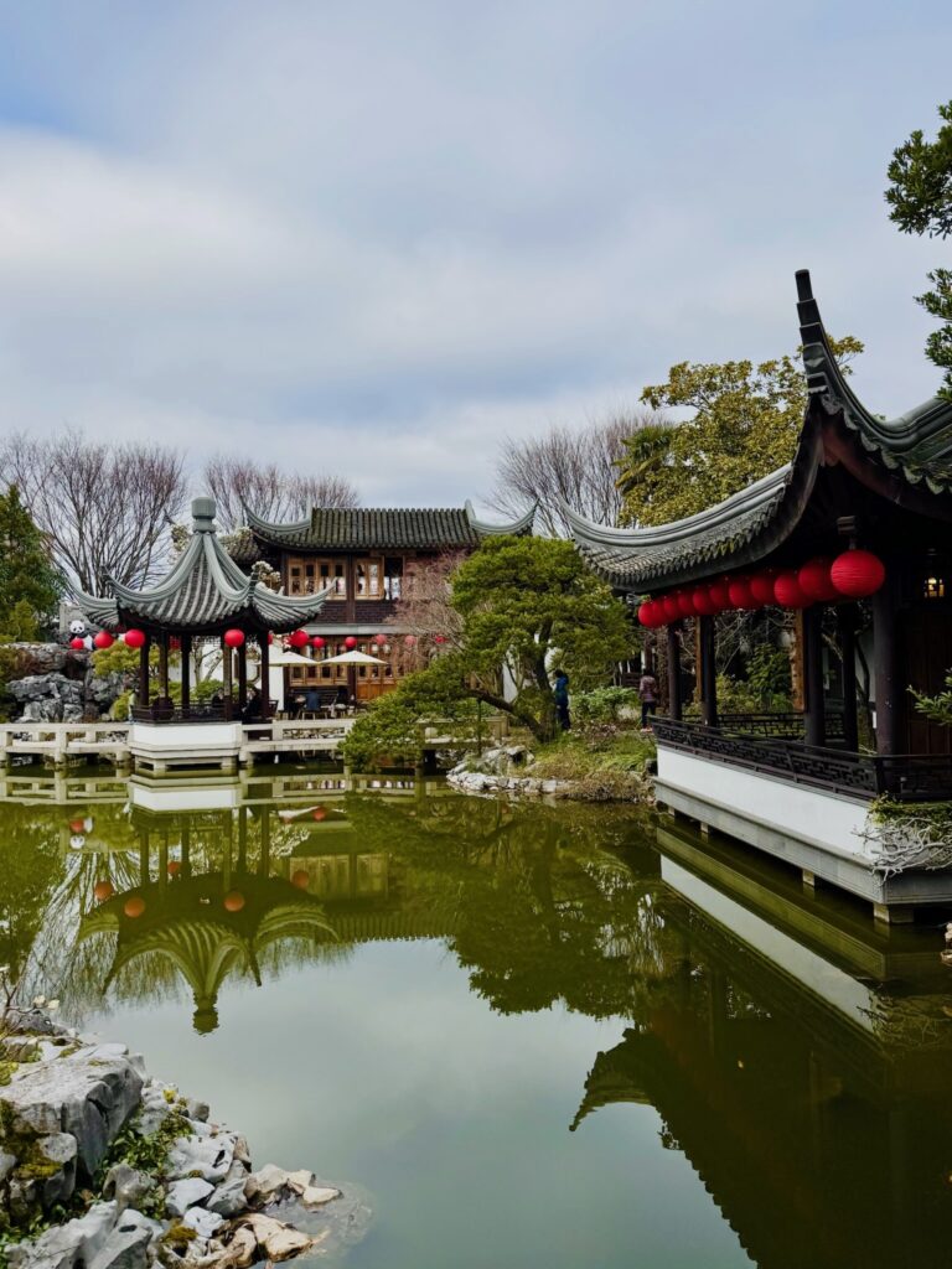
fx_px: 880
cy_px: 634
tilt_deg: +2.1
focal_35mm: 24
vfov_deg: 71.6
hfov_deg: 56.8
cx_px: 476
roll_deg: +0.4
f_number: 1.78
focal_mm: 6.76
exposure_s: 1/3802
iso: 80
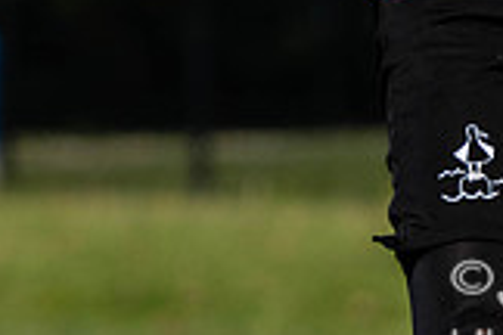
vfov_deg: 1.0
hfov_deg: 1.5
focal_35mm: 1347
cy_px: -260
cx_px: 672
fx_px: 18819
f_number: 4
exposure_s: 1/2000
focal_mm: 170
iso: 100
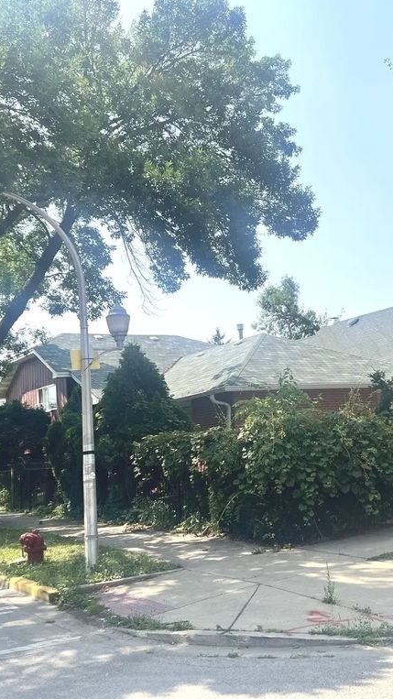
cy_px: 350
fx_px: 704
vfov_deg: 52.8
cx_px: 260
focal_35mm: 38
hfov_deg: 31.0
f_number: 1.5
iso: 50
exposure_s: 1/2841
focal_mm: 5.7
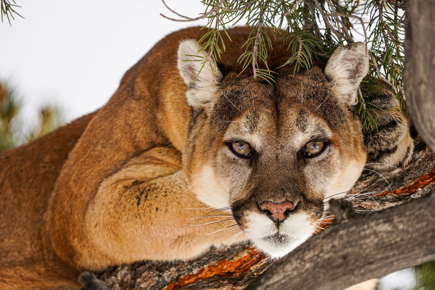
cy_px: 145
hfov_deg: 3.4
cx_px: 218
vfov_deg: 2.3
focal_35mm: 600
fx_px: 7249
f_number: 6.3
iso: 250
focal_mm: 600
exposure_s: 1/500
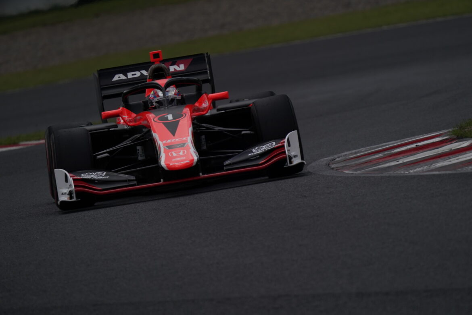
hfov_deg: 2.5
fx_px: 11021
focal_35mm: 840
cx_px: 236
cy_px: 158
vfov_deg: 1.6
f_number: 9
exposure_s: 1/2000
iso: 640
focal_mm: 840
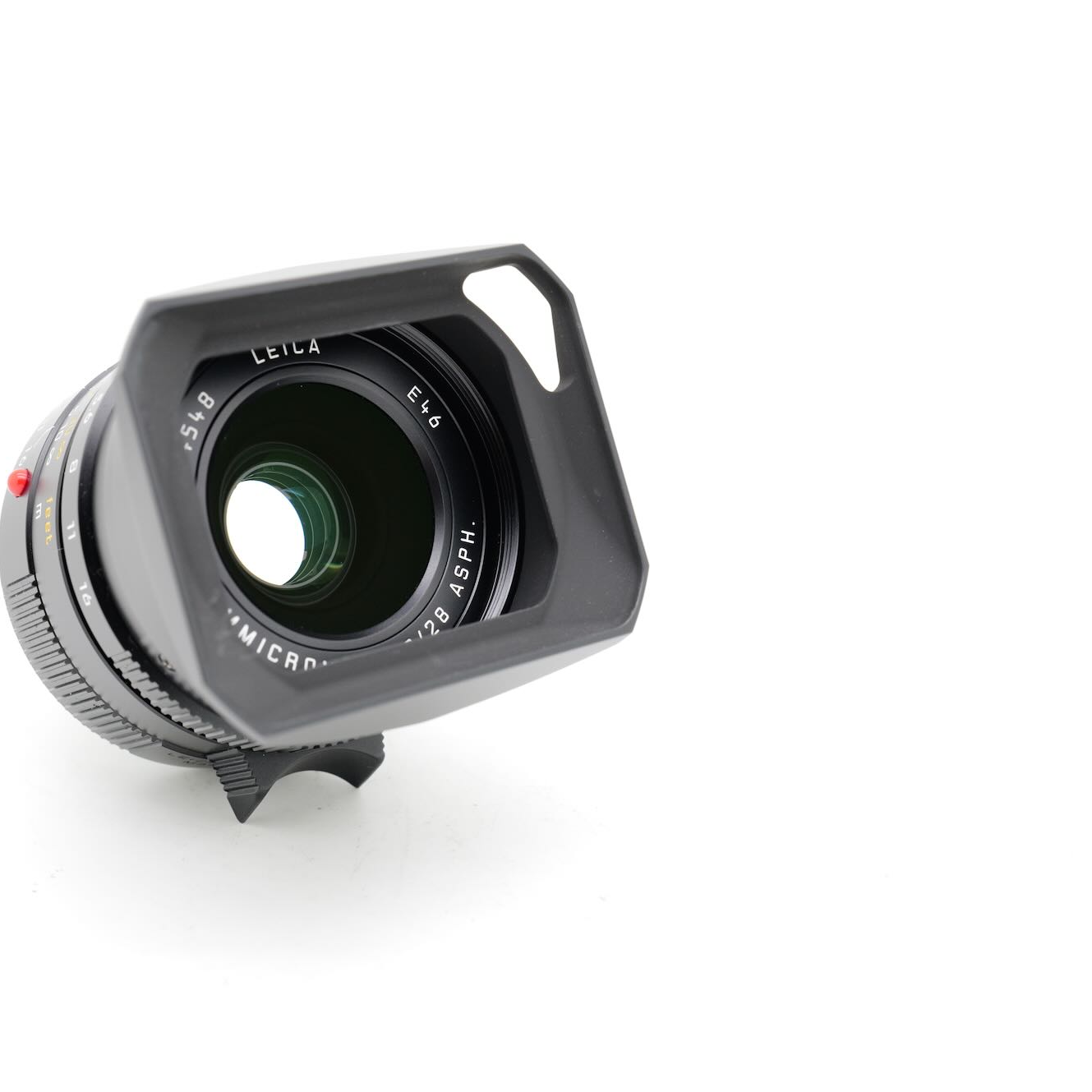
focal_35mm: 55
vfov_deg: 31.1
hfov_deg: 30.7
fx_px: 1963
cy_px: 545
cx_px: 315
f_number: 9
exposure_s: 1/60
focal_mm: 43
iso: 800
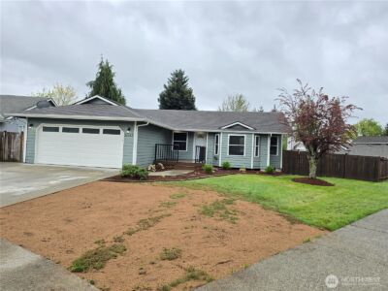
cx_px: 194
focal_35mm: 23
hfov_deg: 73.9
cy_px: 146
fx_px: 258
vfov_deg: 58.9
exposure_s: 1/180
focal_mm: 6.3
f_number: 1.7
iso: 16
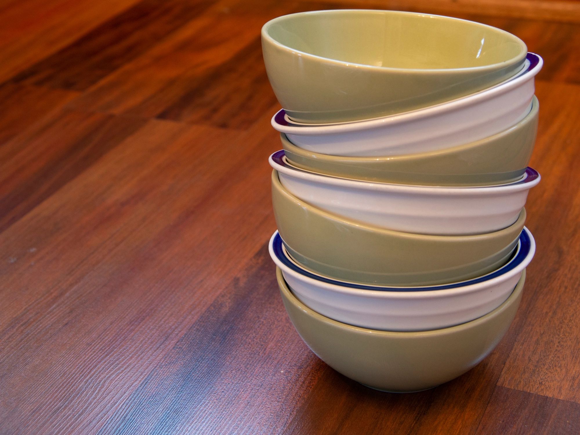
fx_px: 1039
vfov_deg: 23.7
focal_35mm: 62
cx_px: 290
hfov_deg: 31.2
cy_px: 218
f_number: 4
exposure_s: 1/5
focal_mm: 31
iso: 400
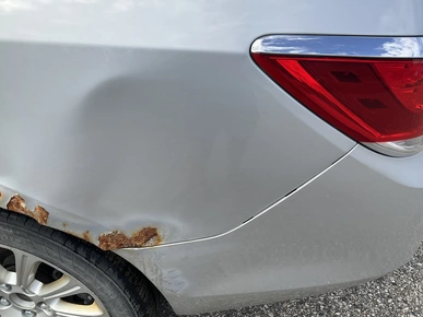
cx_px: 210
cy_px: 161
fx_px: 366
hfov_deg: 60.0
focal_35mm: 30
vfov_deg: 46.8
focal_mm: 3
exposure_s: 1/1015
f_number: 1.8
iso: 25
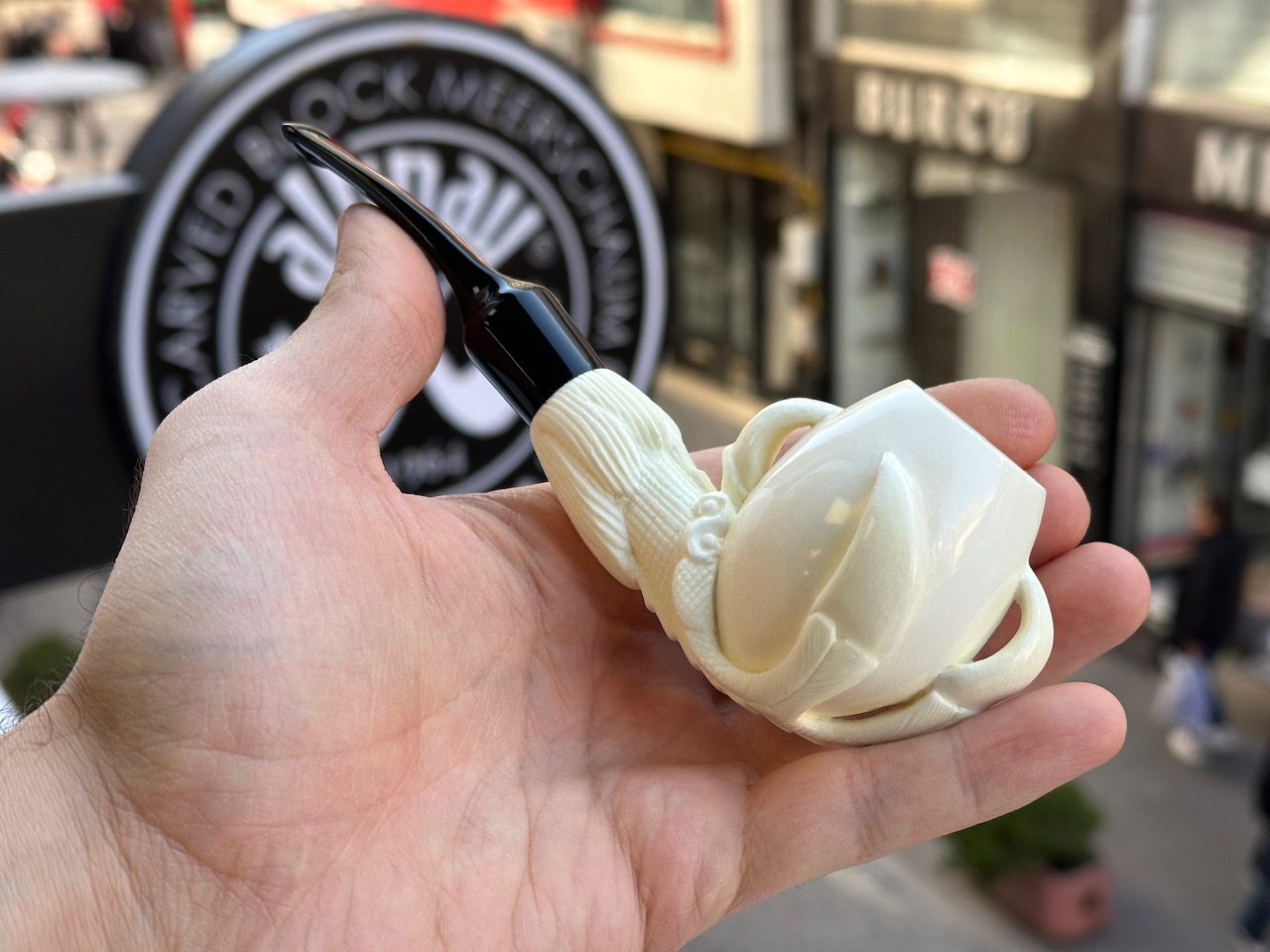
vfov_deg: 30.3
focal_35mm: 48
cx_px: 635
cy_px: 476
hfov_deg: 39.7
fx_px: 1761
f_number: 1.78
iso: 64
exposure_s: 1/475
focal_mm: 6.86
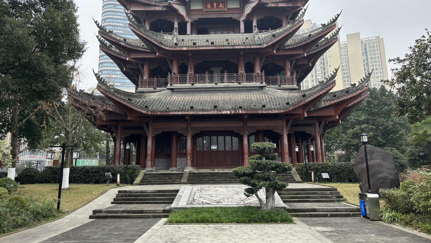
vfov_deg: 40.0
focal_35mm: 29
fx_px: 331
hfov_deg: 66.1
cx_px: 212
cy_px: 96
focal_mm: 5.96
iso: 50
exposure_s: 1/239
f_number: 1.6
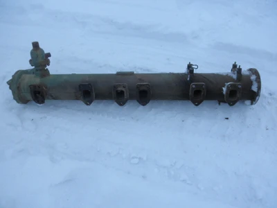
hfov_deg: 63.4
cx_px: 138
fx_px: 224
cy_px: 104
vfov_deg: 49.7
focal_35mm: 28
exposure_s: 1/200
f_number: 3
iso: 64
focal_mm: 5
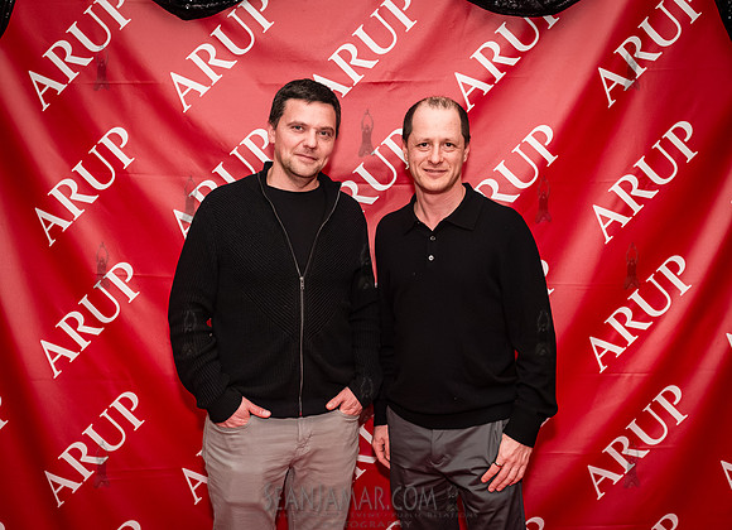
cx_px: 350
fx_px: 915
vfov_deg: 32.3
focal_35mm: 44
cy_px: 243
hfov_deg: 43.6
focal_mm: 35
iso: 8000
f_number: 5
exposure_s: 1/400
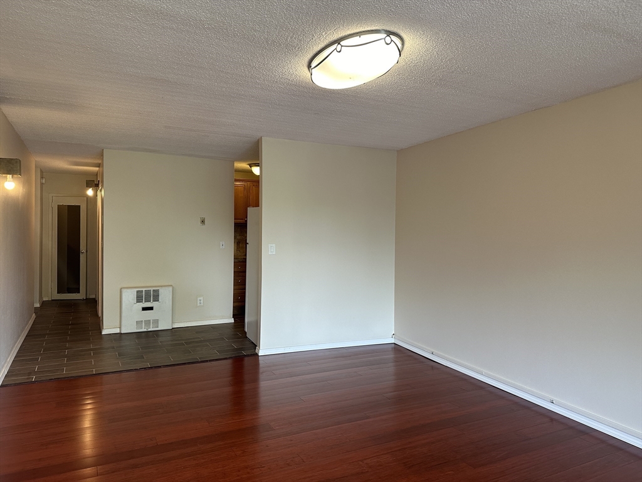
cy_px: 241
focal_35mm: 24
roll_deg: -0.4
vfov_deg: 56.8
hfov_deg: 71.6
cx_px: 321
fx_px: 445
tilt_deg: -0.5
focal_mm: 6.86
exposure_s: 1/120
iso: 160
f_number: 1.78
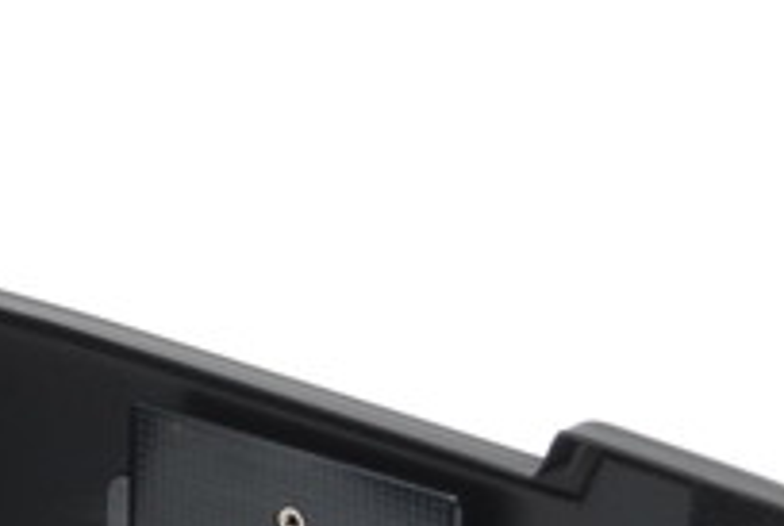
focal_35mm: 323
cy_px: 774
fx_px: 7049
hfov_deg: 6.2
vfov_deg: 4.3
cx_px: -576
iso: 250
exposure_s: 1/100
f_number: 16
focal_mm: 55
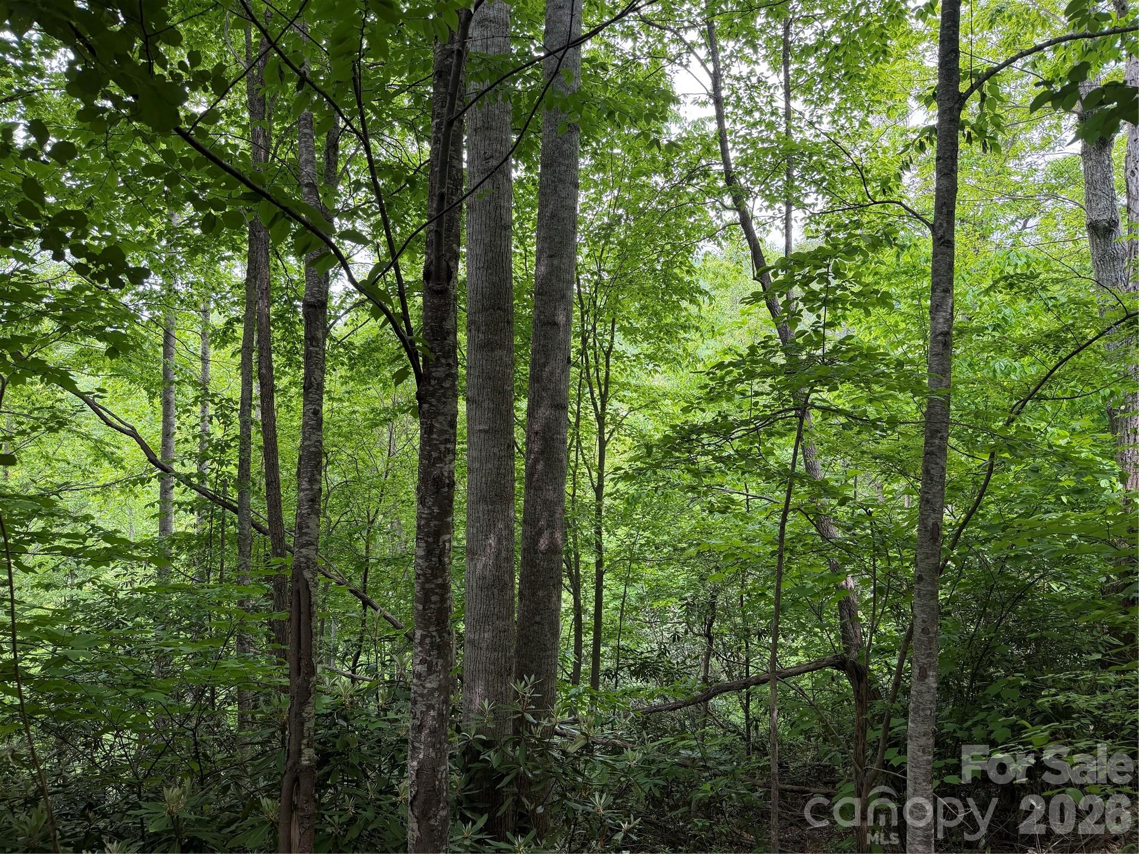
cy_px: 427
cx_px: 570
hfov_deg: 71.6
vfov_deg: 56.8
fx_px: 790
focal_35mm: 24
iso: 125
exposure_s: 1/199
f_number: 1.78
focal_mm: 6.76
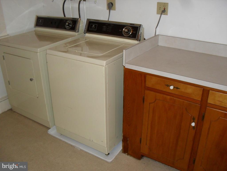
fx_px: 230
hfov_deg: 52.6
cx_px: 114
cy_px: 86
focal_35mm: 35
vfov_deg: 40.7
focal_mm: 6.3
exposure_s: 1/45
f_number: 3.2
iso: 200
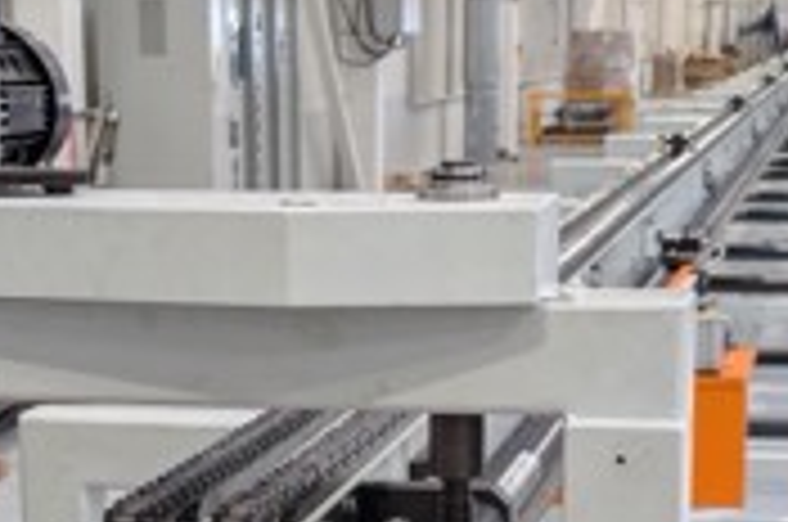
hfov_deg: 19.8
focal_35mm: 103
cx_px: 335
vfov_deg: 13.0
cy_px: 567
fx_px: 2250
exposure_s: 1/58.9
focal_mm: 6.81
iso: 70
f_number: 1.85
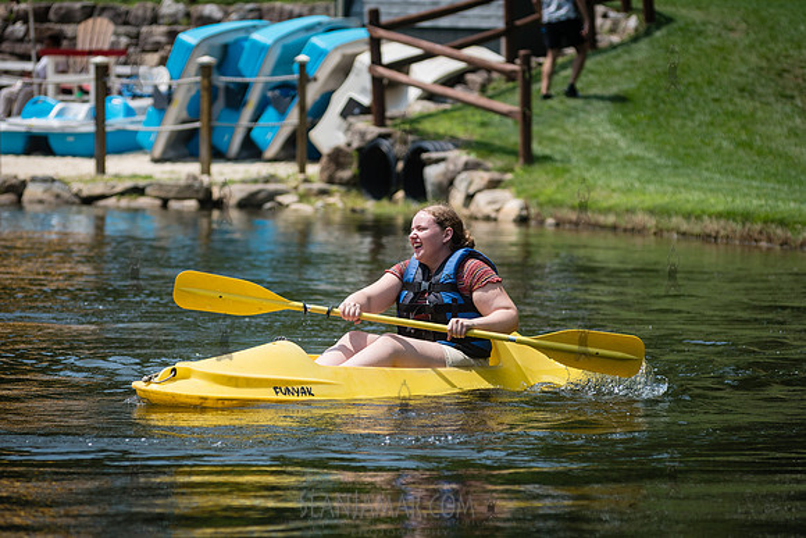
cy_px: 242
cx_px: 413
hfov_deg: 9.6
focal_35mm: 214
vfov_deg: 6.4
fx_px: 4795
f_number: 4
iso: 200
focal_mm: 170
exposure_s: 1/1600
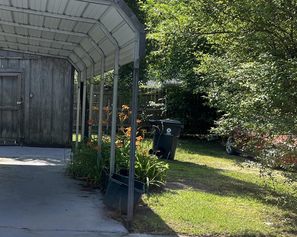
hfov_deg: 32.6
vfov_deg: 27.9
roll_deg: +0.0
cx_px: 18
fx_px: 475
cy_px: 163
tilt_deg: -7.6
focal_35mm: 54
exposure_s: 1/1721
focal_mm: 5.1
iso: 50
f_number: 1.6
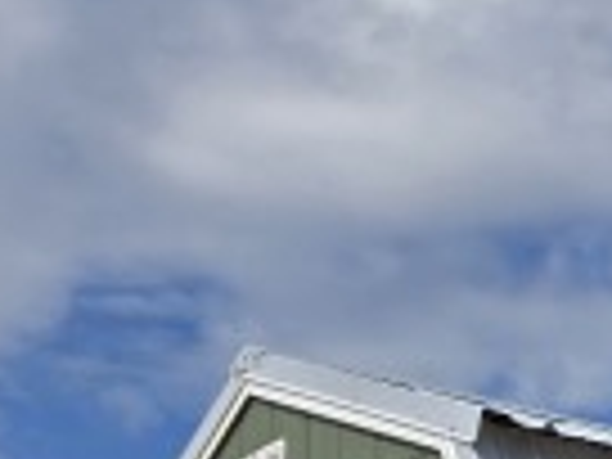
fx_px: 1909
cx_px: 914
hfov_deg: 16.6
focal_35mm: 108
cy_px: 1040
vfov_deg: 11.7
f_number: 1.4
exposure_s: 1/7939
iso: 40
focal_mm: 6.5
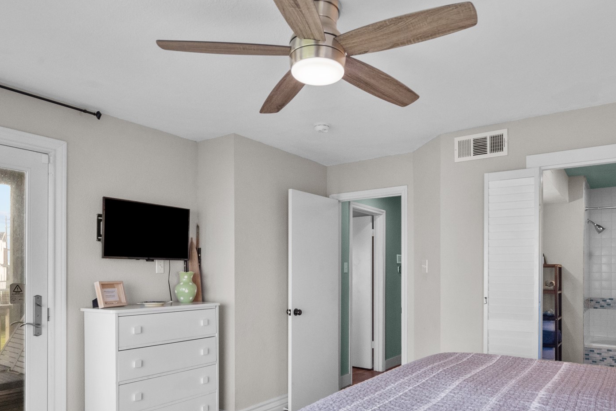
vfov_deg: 50.5
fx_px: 428
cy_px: 268
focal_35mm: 25
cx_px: 336
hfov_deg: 71.4
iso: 2000
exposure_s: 1/2.5
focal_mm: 16
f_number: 10
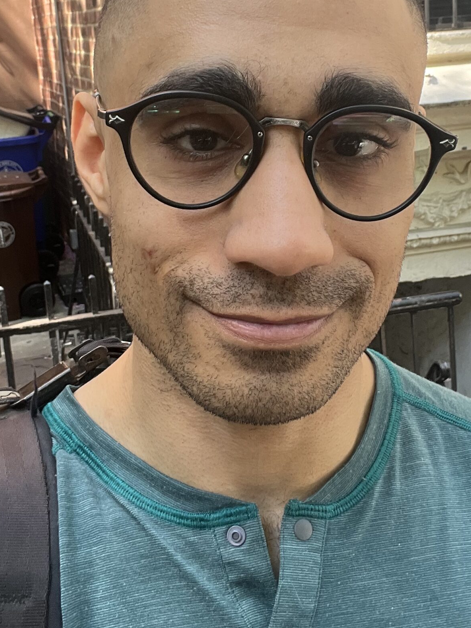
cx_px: 247
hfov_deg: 29.7
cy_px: 216
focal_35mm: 49
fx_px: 889
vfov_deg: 38.5
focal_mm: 2.71
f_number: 2.2
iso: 64
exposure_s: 1/121
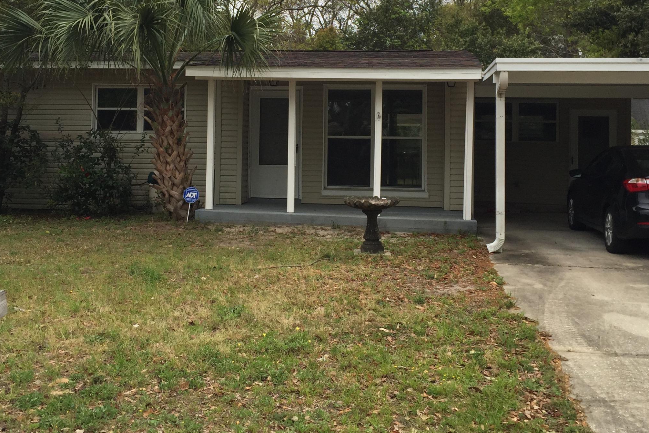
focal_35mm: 45
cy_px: 125
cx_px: 284
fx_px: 811
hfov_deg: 43.5
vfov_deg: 29.5
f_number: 2.2
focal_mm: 4.15
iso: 32
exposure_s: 1/1099
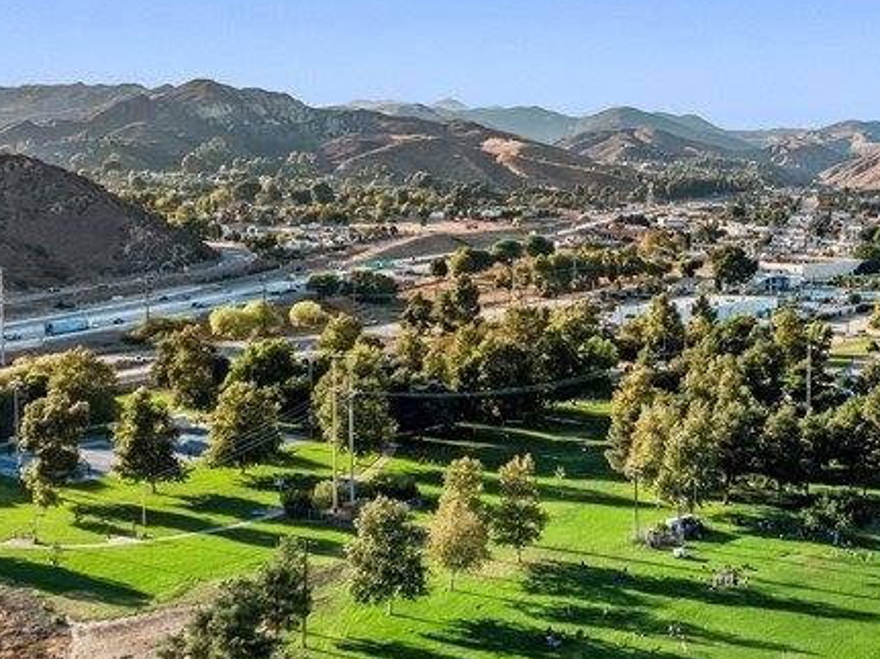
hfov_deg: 33.2
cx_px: 645
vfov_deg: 25.6
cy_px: 328
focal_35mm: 57
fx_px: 1449
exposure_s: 1/2000
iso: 190
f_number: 2.8
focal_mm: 12.29
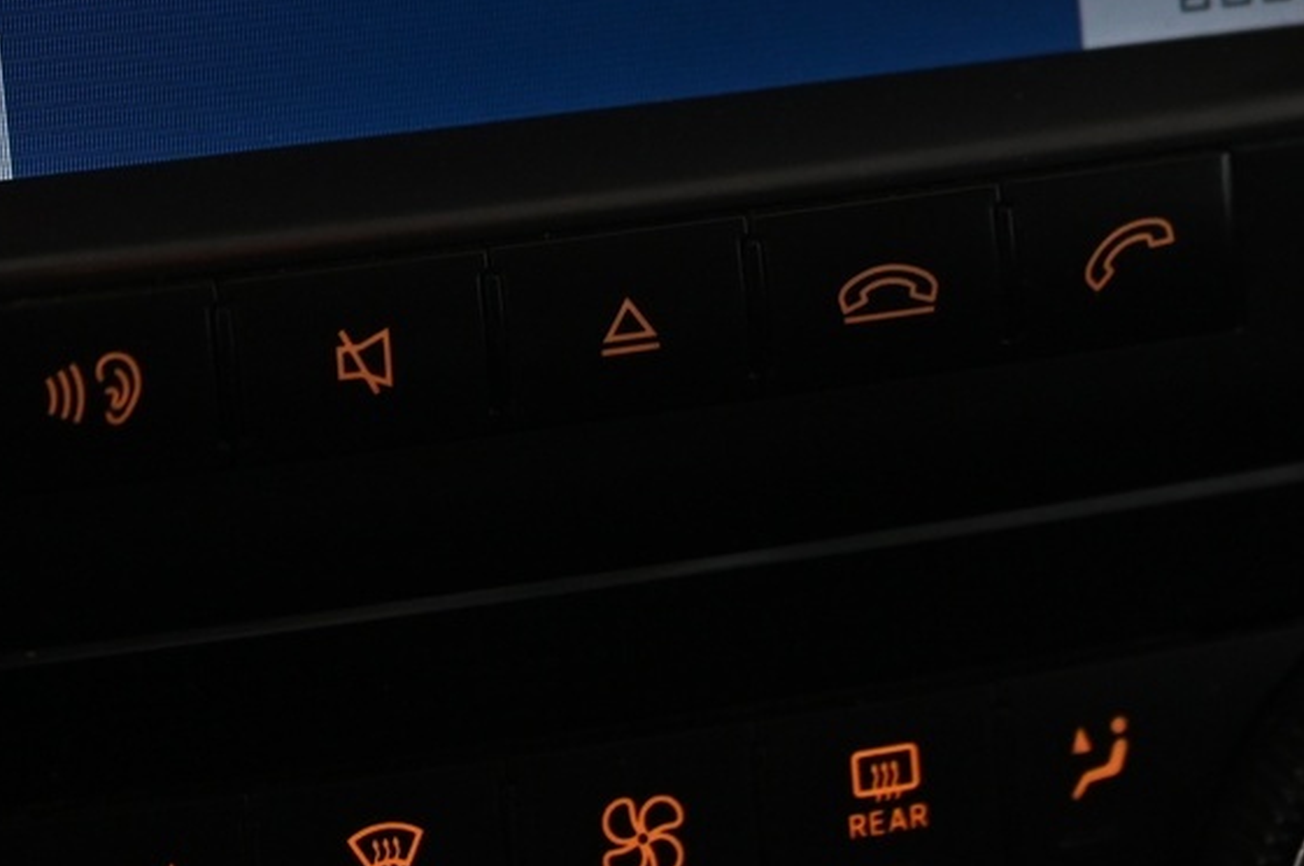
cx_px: 589
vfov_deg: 9.3
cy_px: -258
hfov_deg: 14.2
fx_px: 5246
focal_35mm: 145
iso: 2000
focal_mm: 50
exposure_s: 1/40
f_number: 4
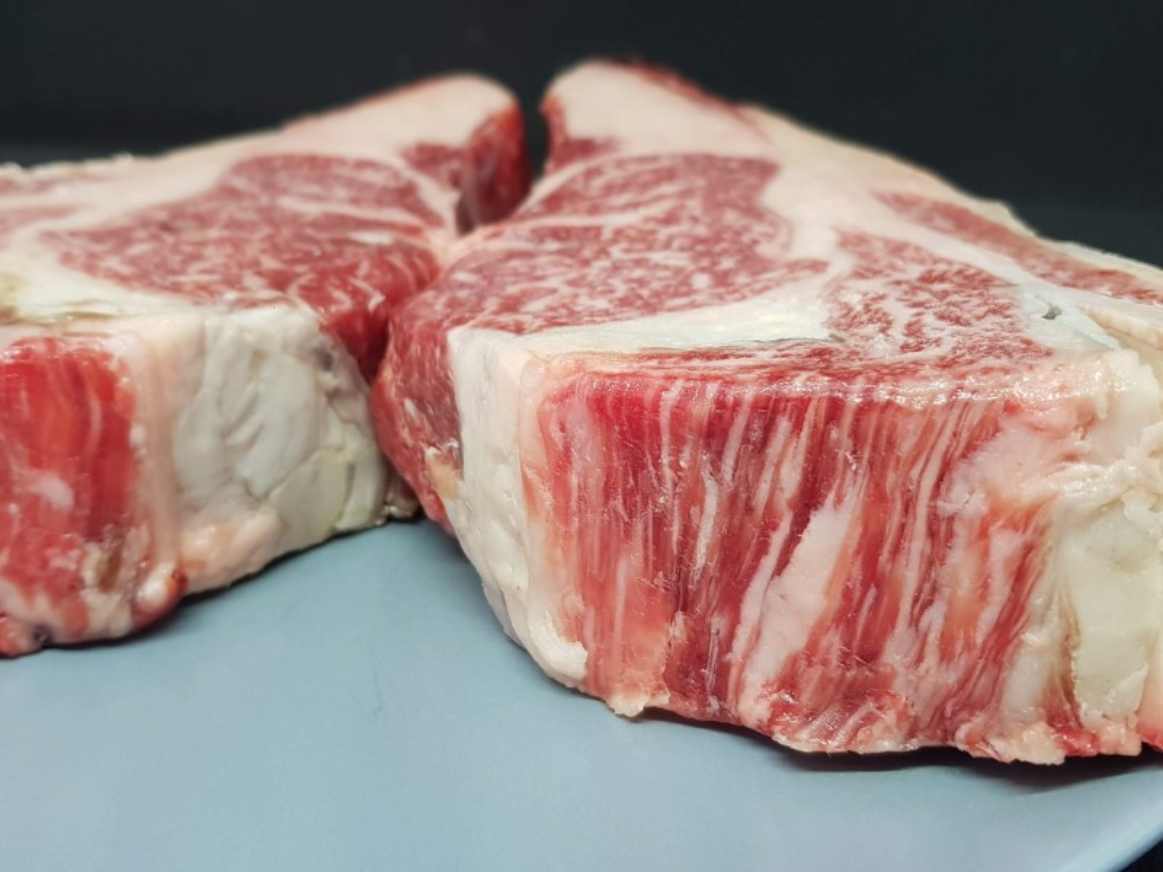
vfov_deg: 53.1
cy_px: 436
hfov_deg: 67.3
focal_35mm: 26
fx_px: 874
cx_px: 582
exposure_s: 1/50
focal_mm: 4.2
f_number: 1.7
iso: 125
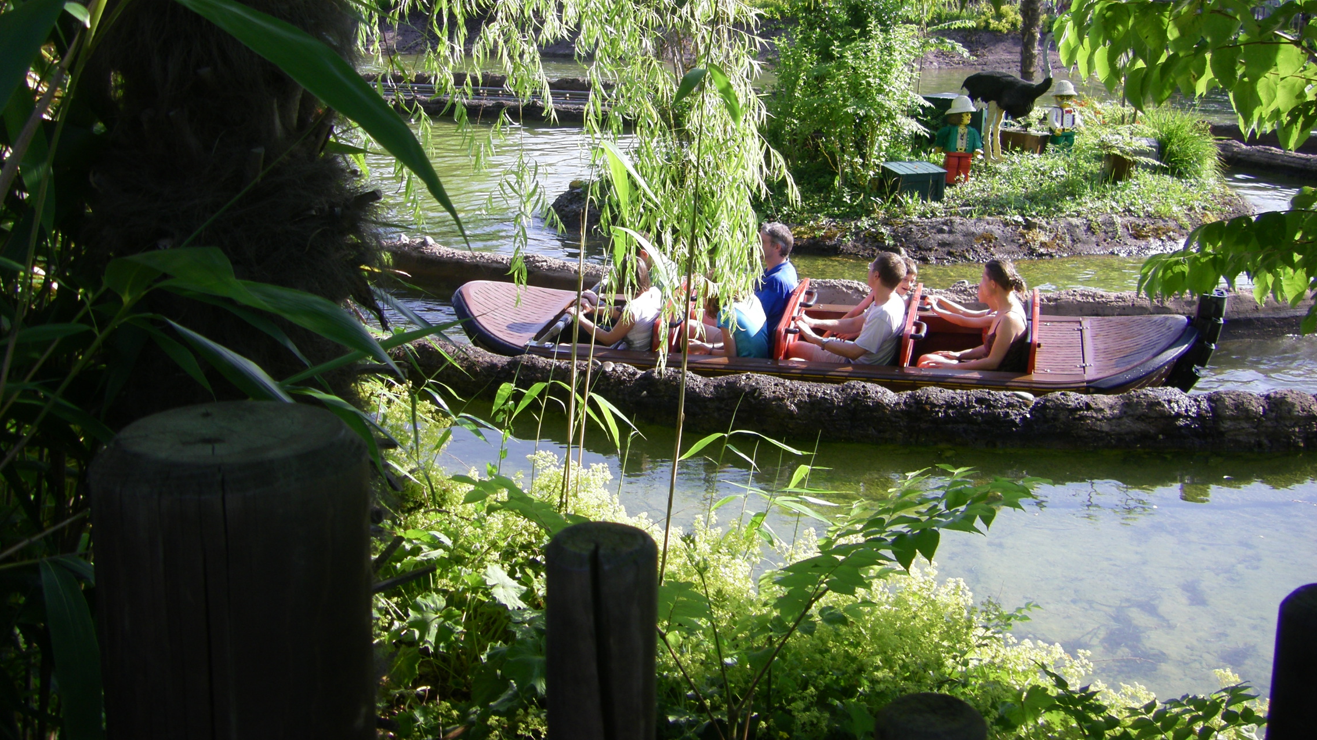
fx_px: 1467
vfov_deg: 28.2
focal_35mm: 42
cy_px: 257
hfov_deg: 48.4
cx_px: 656
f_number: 3.5
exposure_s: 1/200
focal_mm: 6.3
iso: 64
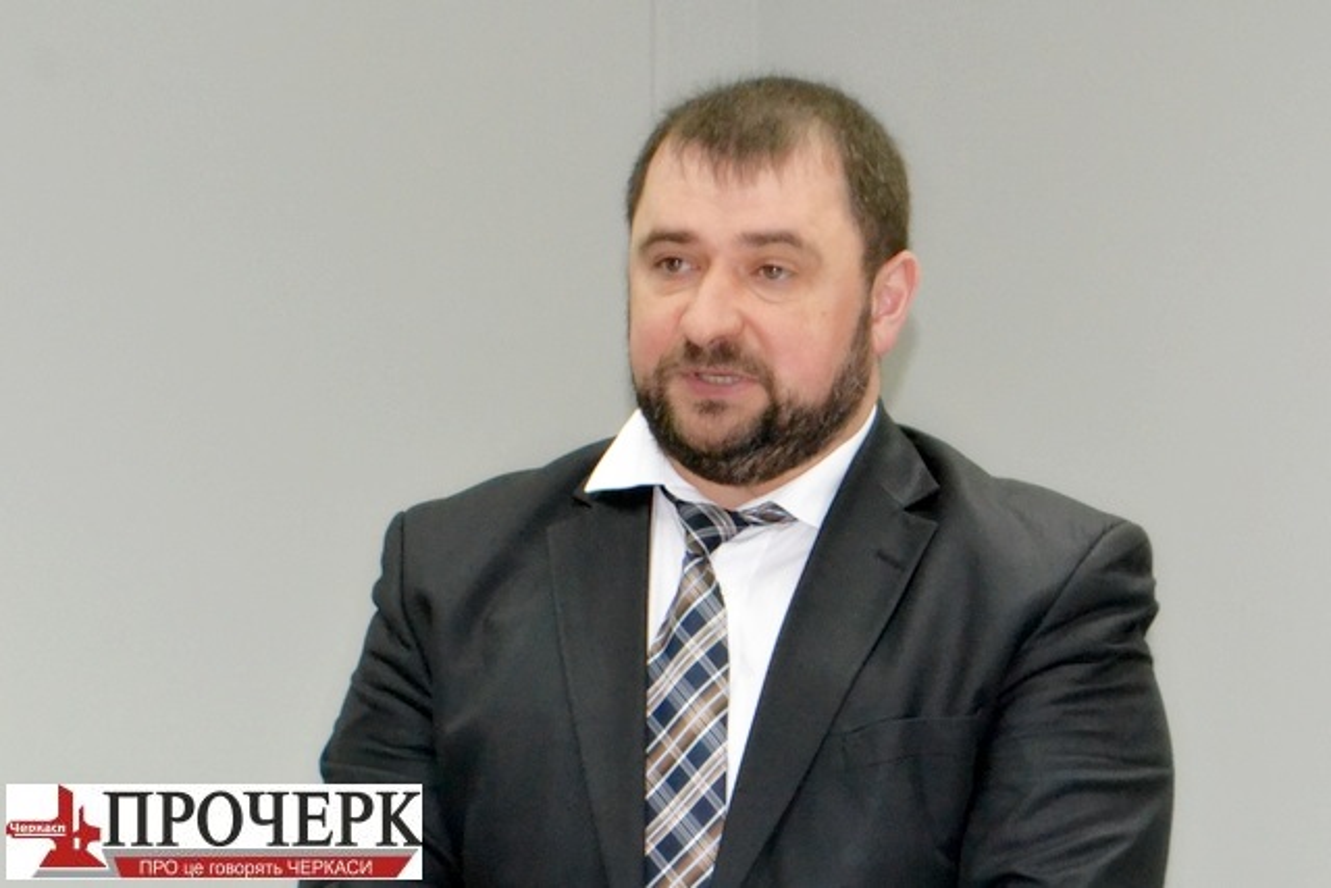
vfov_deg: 16.6
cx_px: 666
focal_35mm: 82
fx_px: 3051
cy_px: 444
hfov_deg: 24.6
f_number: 5.6
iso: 3200
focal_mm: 55
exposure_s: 1/60
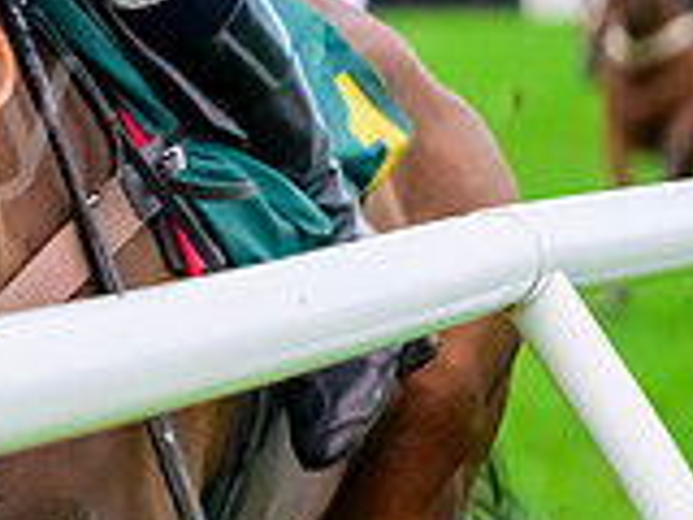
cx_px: -789
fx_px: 9629
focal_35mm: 481
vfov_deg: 3.1
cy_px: -8
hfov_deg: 4.1
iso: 10000
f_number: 2.8
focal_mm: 110
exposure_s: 1/1000
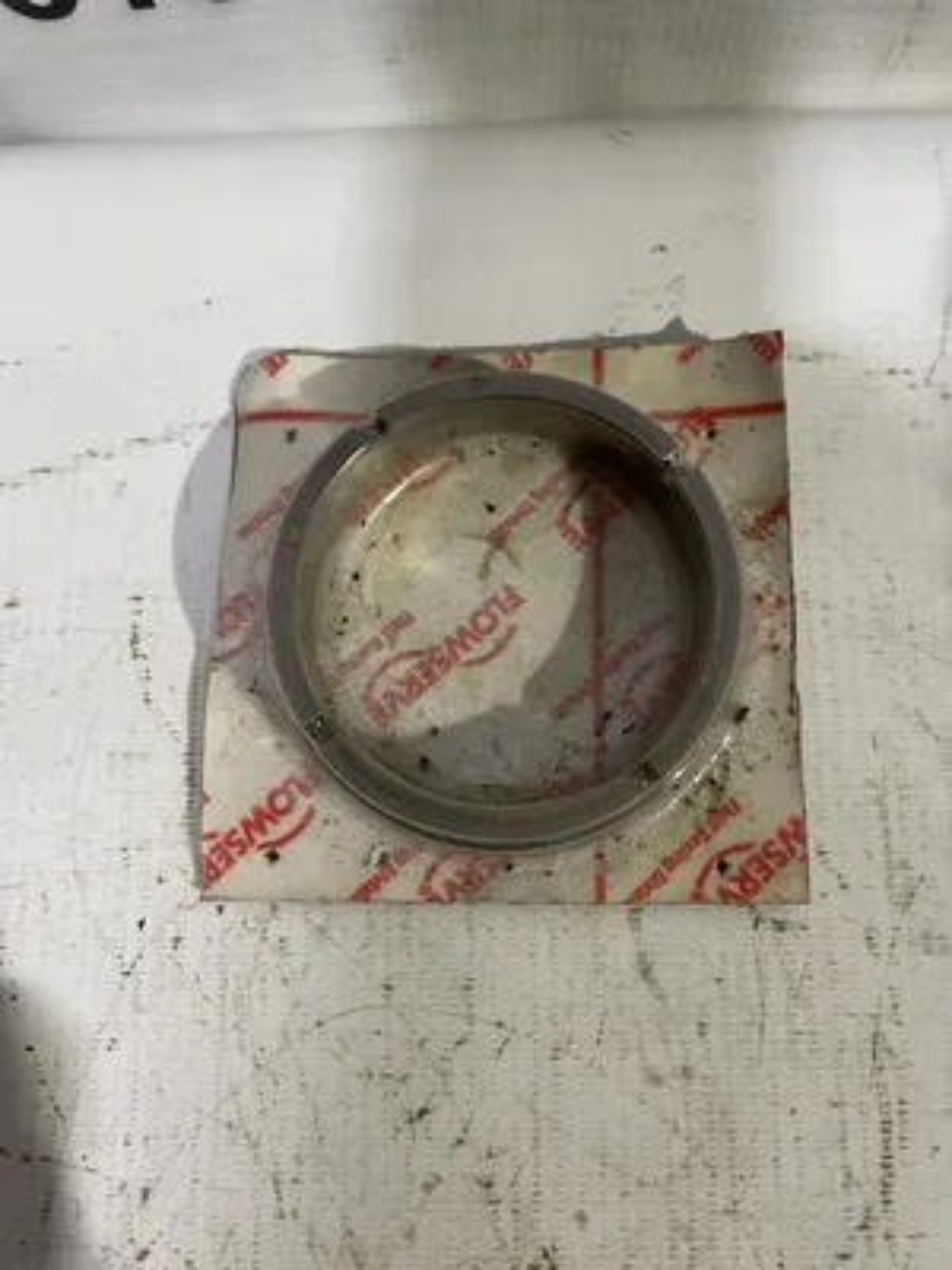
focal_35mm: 26
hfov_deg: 53.1
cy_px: 635
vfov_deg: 67.3
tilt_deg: -78.8
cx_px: 476
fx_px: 953
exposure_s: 1/60
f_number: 1.6
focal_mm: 4.2
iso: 160
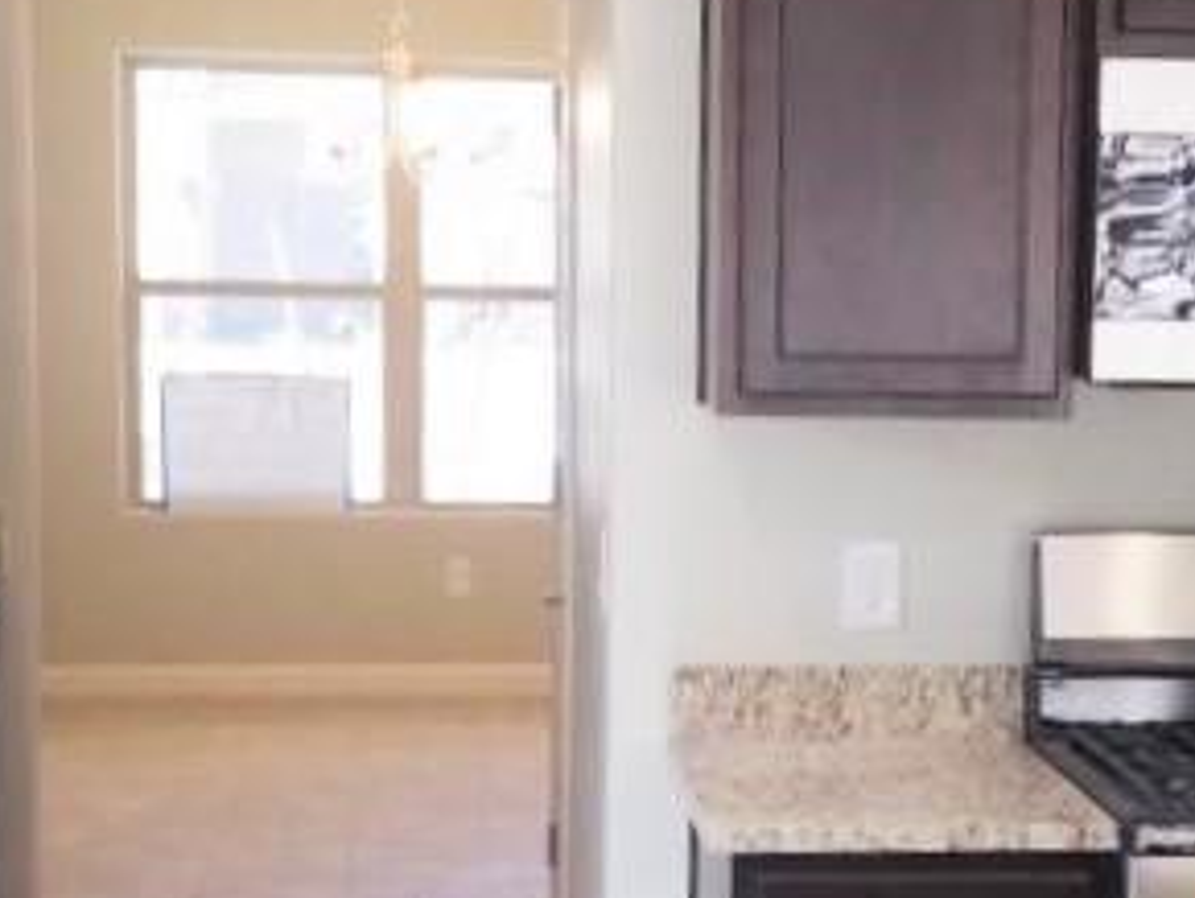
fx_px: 3040
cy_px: 402
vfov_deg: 16.8
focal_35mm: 88
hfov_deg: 22.2
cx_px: 781
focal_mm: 4.2
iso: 80
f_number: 1.7
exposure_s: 1/120
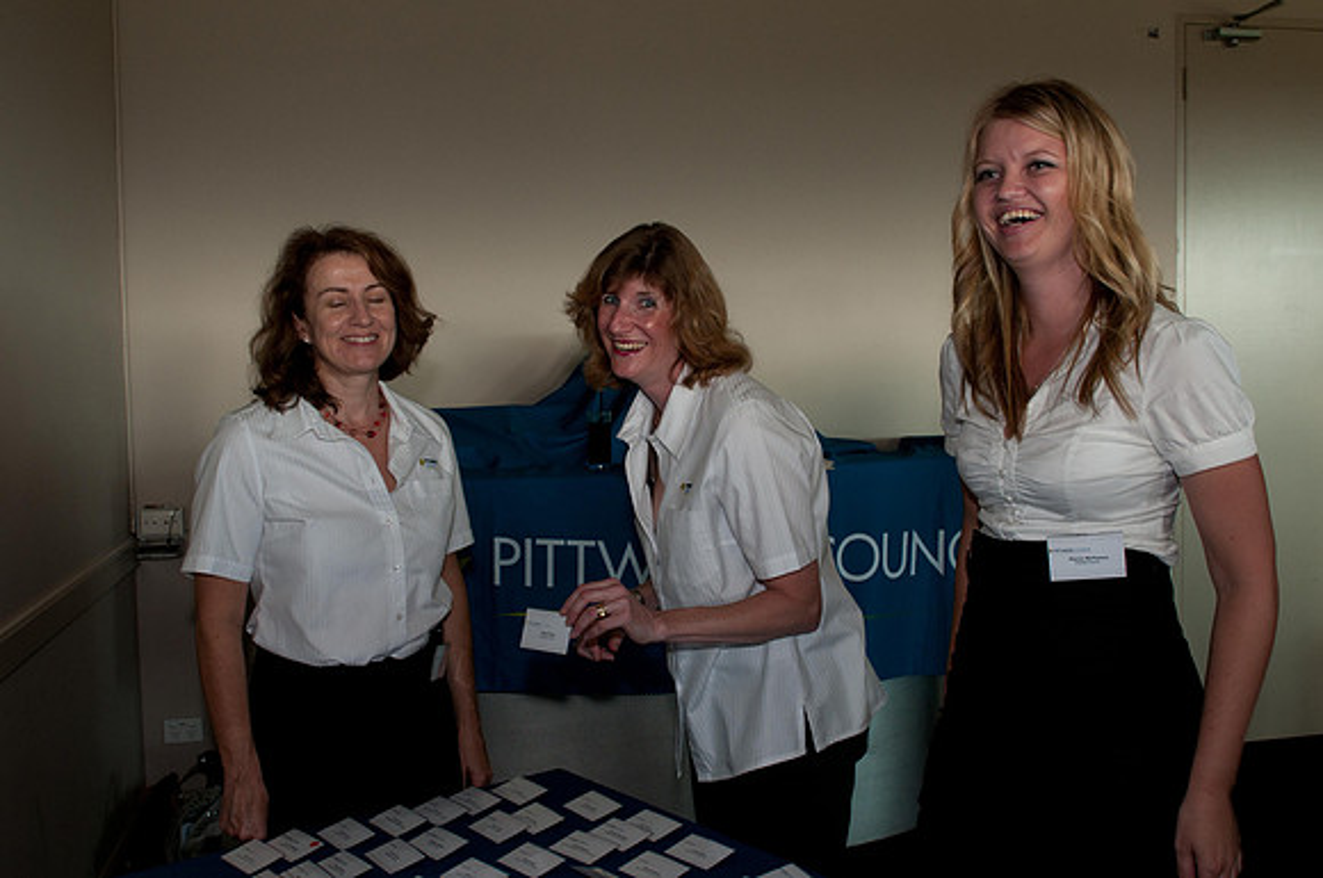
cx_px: 662
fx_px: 1321
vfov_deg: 36.8
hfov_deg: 53.2
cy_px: 439
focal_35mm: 36
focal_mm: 24
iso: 400
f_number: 5.6
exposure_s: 1/60
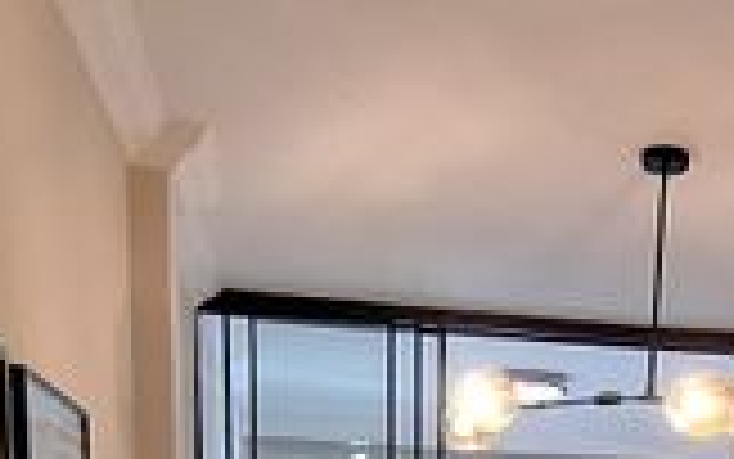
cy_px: 792
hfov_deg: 35.9
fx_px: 1081
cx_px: 617
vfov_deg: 19.1
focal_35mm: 54
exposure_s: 1/50
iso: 100
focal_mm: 1.74
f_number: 2.2
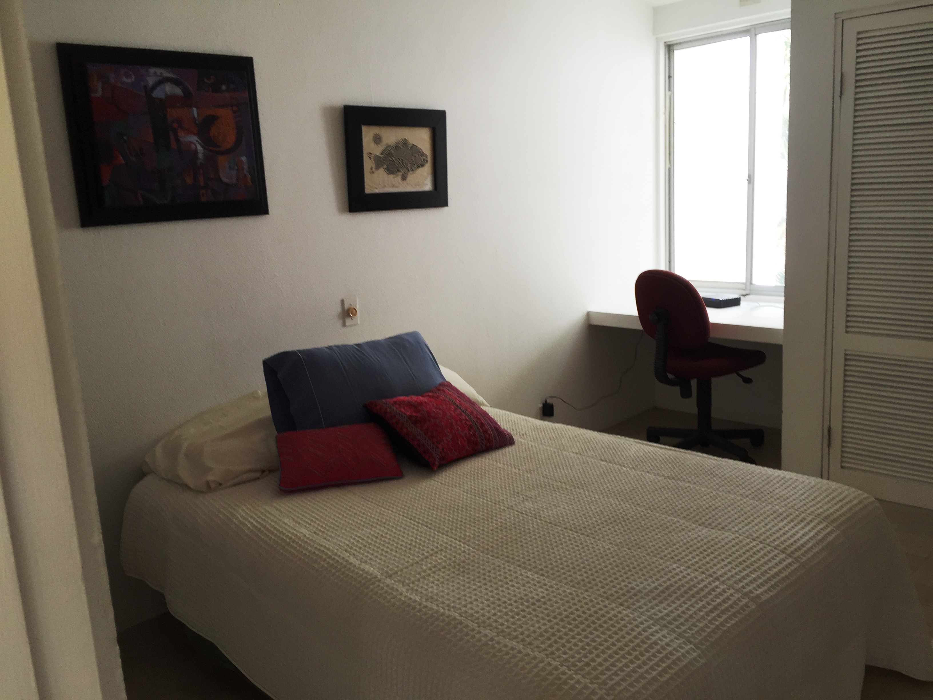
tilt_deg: -10.6
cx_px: 466
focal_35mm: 29
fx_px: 782
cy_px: 350
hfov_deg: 61.7
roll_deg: +2.9
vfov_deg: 48.2
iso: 32
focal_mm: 4.15
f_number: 2.2
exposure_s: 1/60
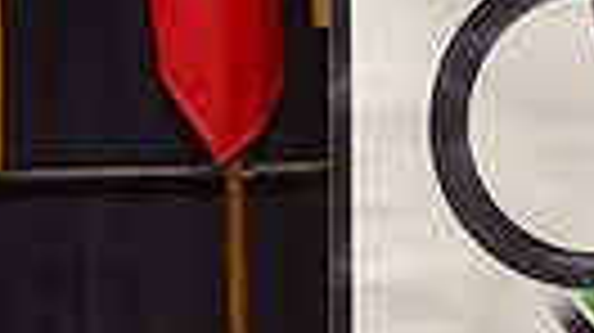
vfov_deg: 5.0
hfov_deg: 9.0
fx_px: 3761
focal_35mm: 239
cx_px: 580
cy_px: -398
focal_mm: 52
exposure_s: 1/60
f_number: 5
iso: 200
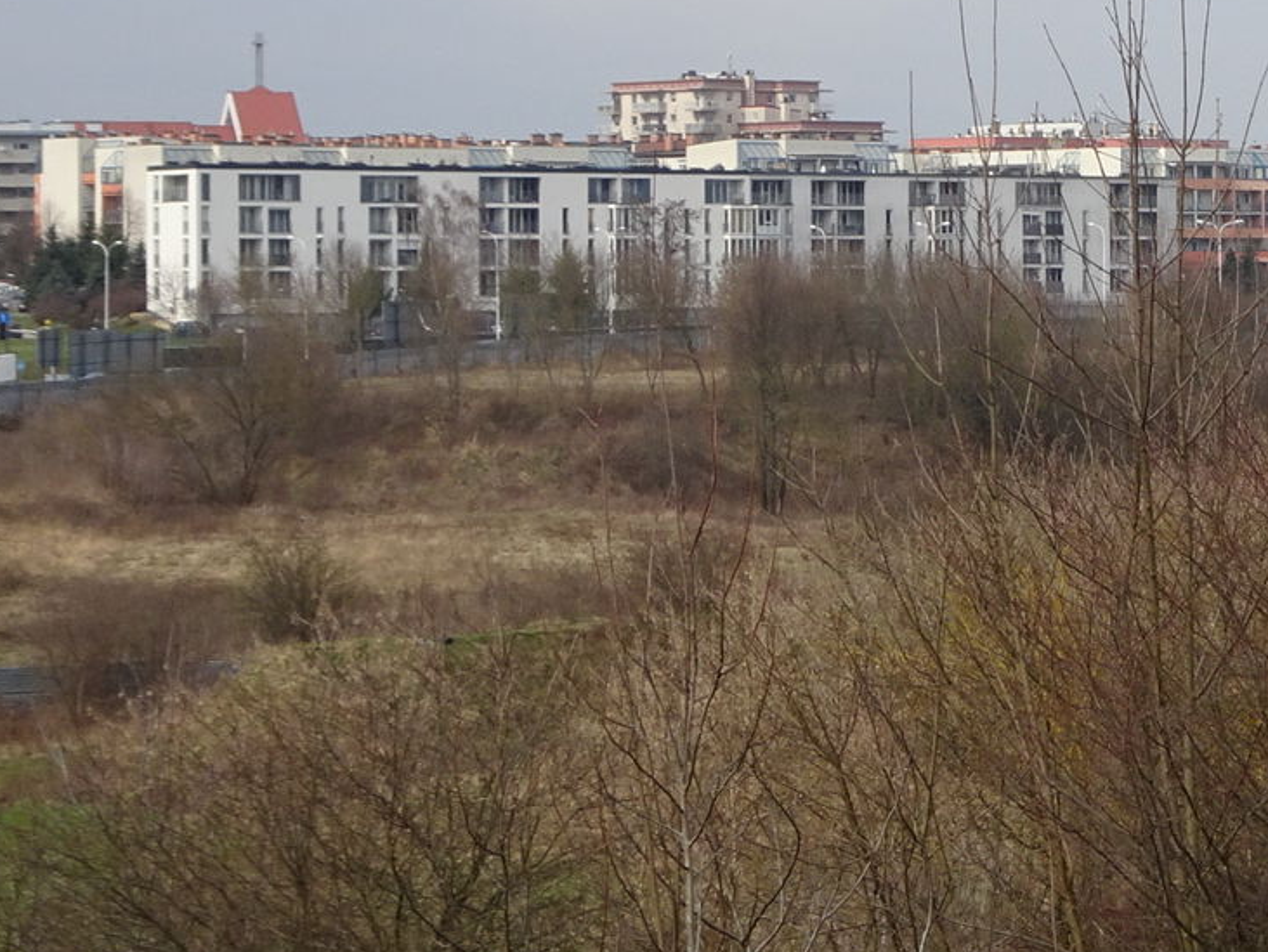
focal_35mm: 147
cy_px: 265
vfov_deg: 10.1
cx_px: 1462
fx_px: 5387
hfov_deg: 13.1
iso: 80
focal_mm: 9.52
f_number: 4.5
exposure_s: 1/500
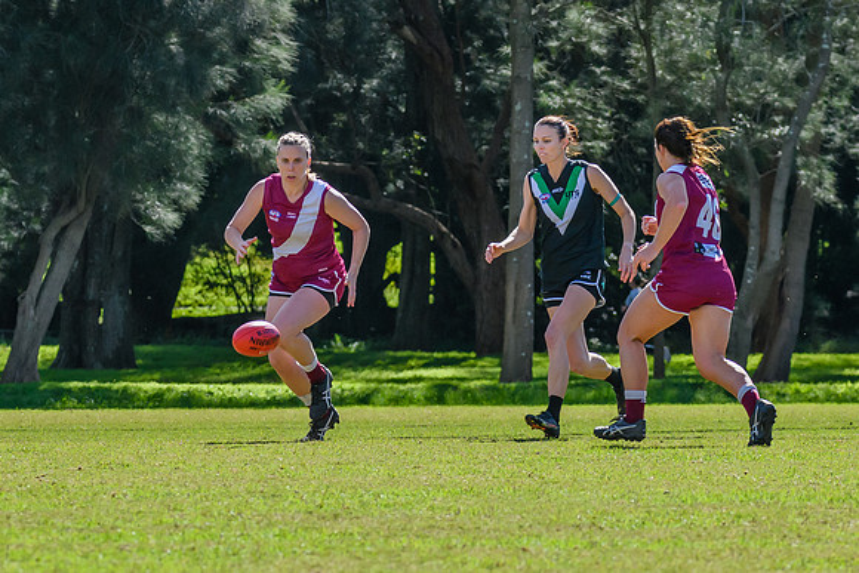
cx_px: 351
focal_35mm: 400
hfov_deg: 5.2
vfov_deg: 3.4
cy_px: 256
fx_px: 9537
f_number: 8
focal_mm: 170
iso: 800
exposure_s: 1/1250
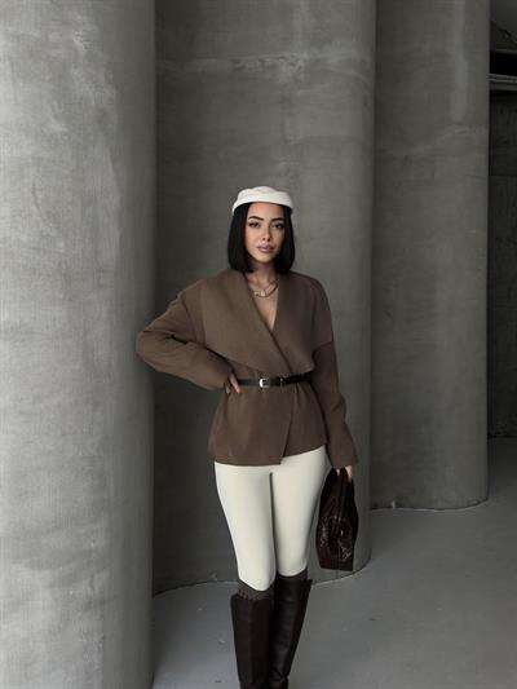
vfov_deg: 56.8
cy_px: 344
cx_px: 258
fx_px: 637
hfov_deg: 44.2
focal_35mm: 32
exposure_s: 1/71
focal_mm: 6.86
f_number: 1.78
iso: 125
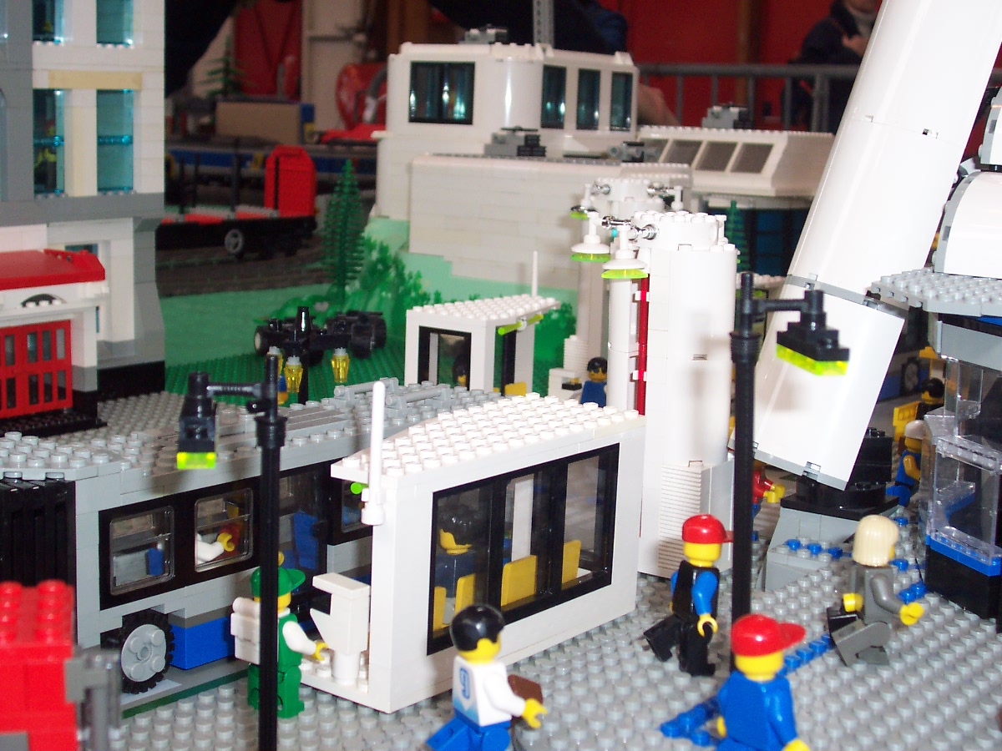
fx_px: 1650
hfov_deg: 33.8
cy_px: 376
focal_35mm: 57
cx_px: 501
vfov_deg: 25.7
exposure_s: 1/60
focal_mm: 8.6
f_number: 3.4
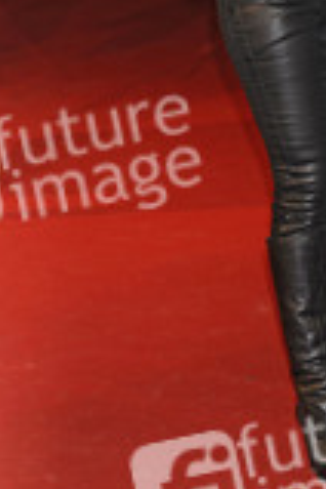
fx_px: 2907
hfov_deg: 6.4
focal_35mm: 214
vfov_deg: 9.6
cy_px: 15
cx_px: 378
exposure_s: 1/160
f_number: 5.6
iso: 640
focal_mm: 85
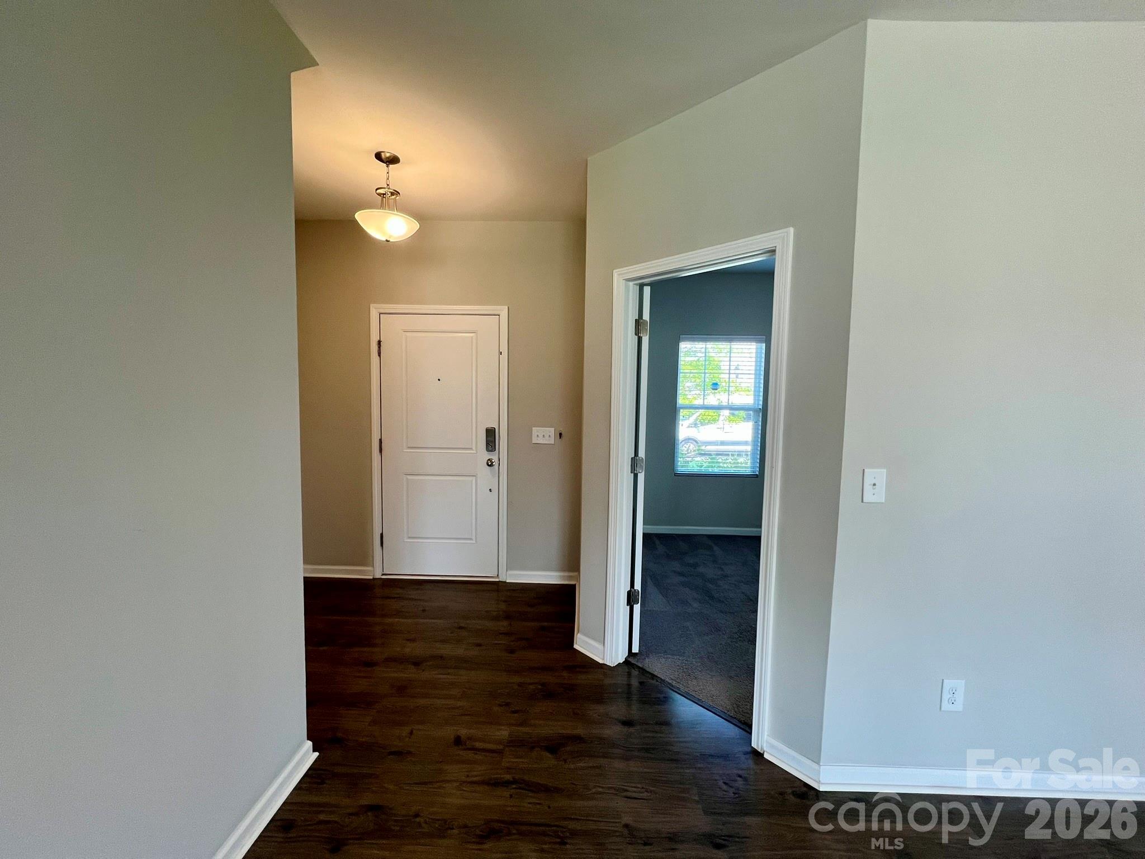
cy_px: 430
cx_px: 572
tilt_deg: -4.8
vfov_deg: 89.9
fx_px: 430
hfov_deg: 106.2
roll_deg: -1.4
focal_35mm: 13
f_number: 1.8
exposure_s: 1/120
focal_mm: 1.57
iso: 125
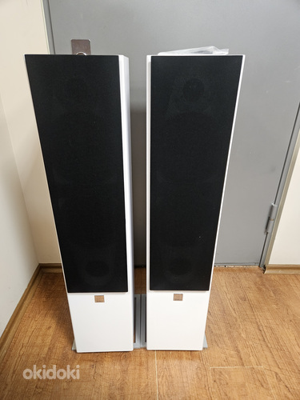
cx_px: 150
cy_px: 200
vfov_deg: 73.9
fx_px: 266
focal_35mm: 23
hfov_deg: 58.9
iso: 500
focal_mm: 5.4
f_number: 1.8
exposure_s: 1/50
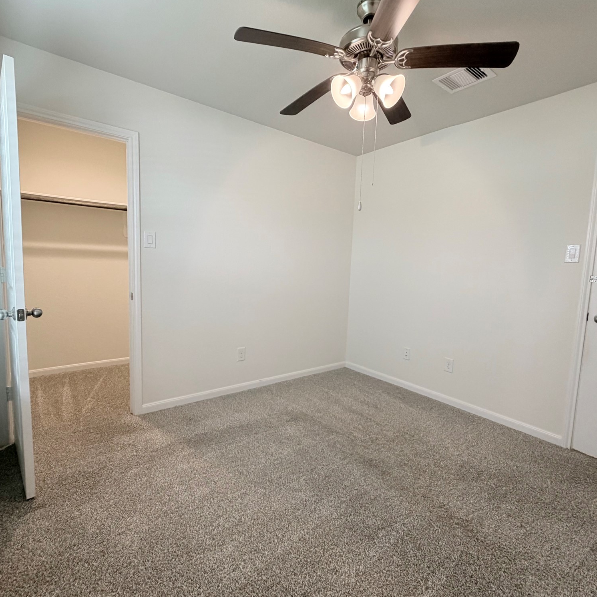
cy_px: 297
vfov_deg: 84.0
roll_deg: -1.5
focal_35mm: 17
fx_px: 332
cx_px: 300
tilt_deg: -4.8
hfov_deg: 84.0
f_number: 2.2
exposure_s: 1/120
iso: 320
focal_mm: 2.22
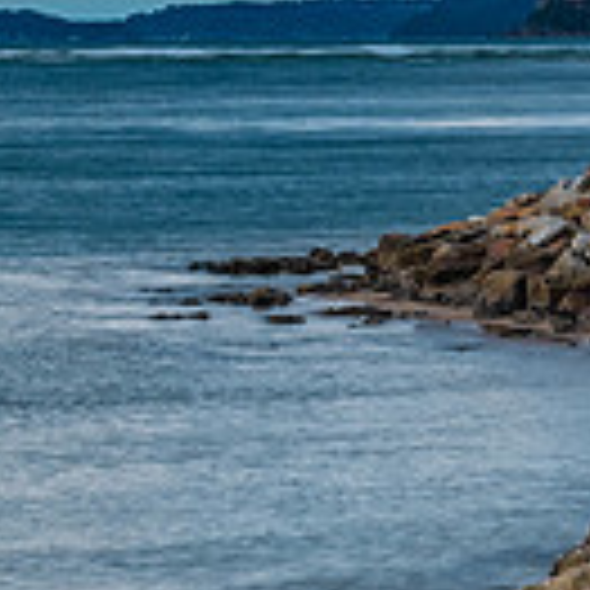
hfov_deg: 6.3
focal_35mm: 275
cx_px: -225
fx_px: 5303
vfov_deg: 6.4
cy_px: 38
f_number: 9
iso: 80
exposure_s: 1.3
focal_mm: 48
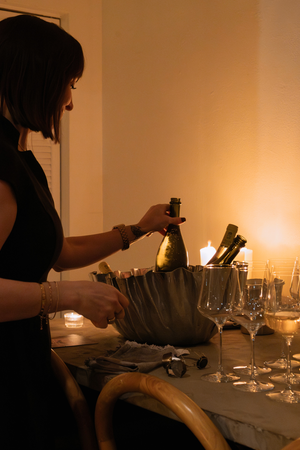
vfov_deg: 34.5
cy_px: 232
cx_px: 157
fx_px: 725
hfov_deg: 23.4
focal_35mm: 58
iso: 12800
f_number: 4.5
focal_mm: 31.5
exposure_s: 1/60
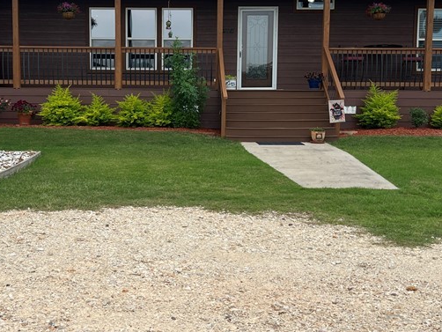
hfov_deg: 36.0
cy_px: 154
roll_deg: -0.3
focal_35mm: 53
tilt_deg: -5.6
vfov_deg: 27.5
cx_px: 175
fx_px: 677
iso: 50
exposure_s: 1/1311
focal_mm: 5.7
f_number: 1.5
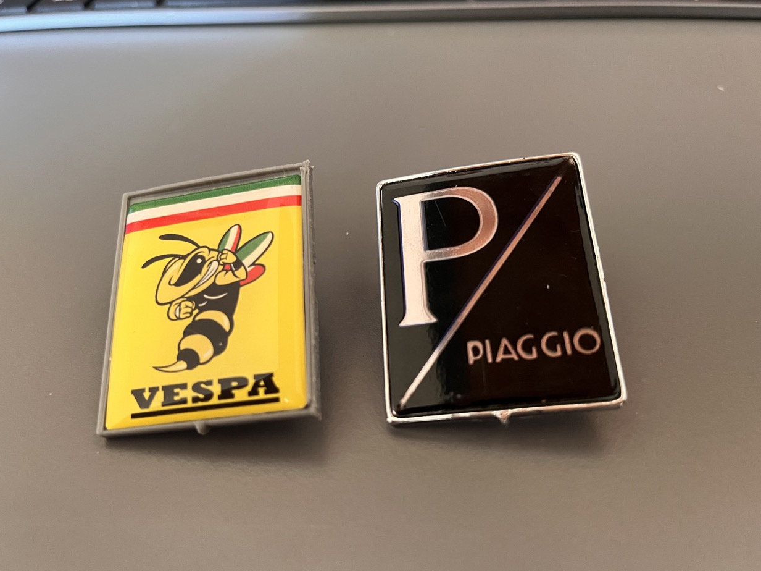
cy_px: 294
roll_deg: +3.1
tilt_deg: -44.2
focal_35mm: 27
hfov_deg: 65.3
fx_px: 593
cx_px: 371
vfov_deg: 51.3
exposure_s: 1/60
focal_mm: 5.1
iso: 500
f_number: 1.6
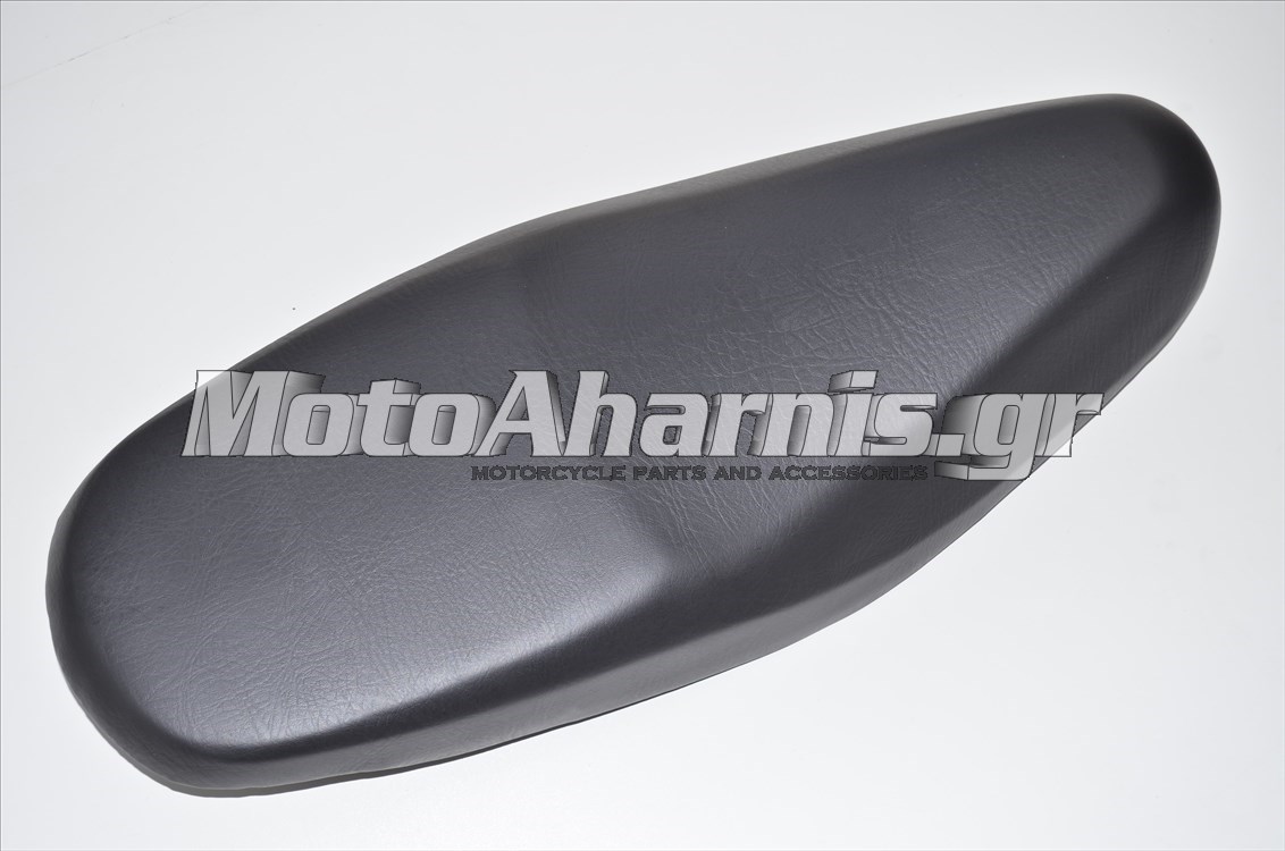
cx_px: 642
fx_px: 1924
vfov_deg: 25.0
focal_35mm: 54
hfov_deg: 36.9
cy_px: 426
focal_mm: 36
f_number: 6.3
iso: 160
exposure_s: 1/100
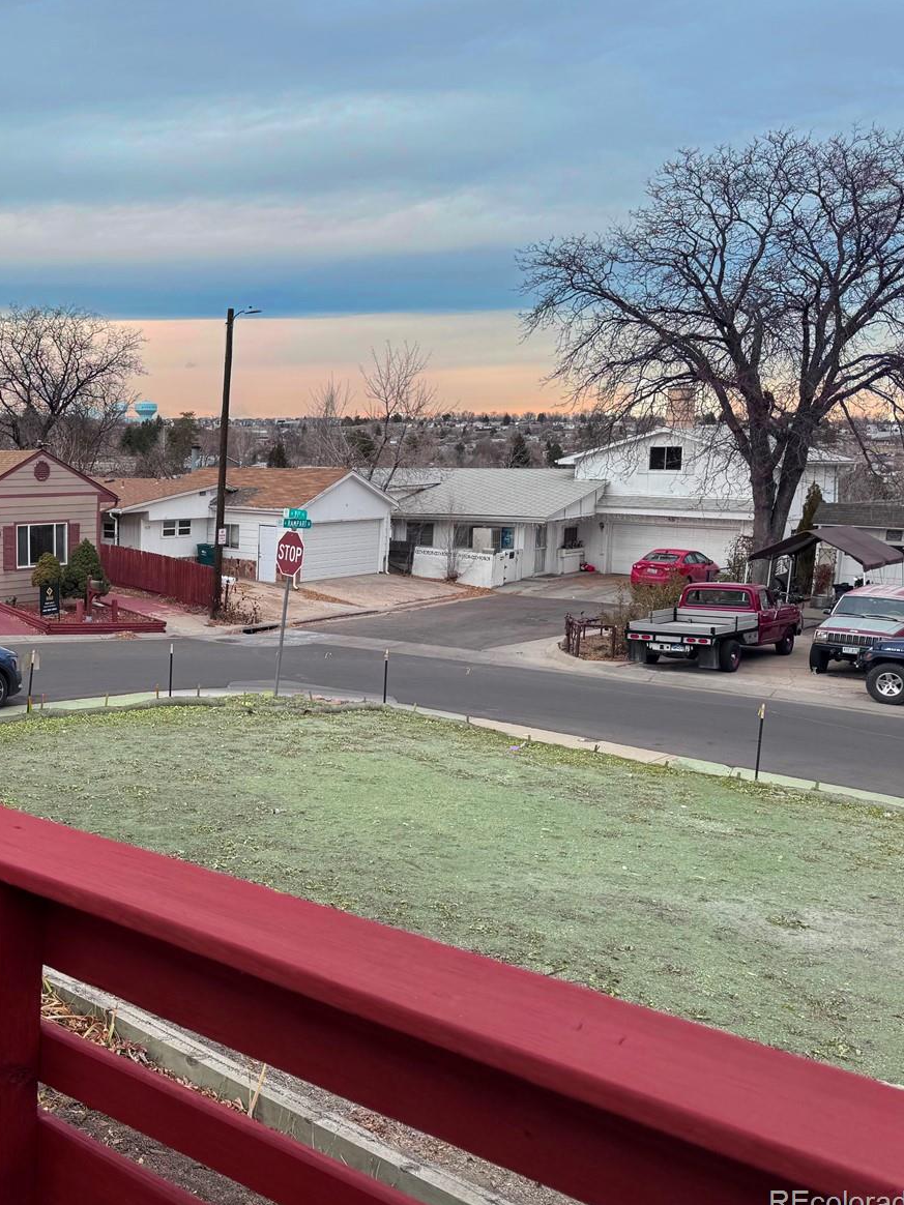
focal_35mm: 33
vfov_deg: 55.4
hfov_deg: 40.1
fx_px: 1149
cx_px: 109
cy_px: 602
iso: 80
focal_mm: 6.76
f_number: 1.78
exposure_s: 1/1311
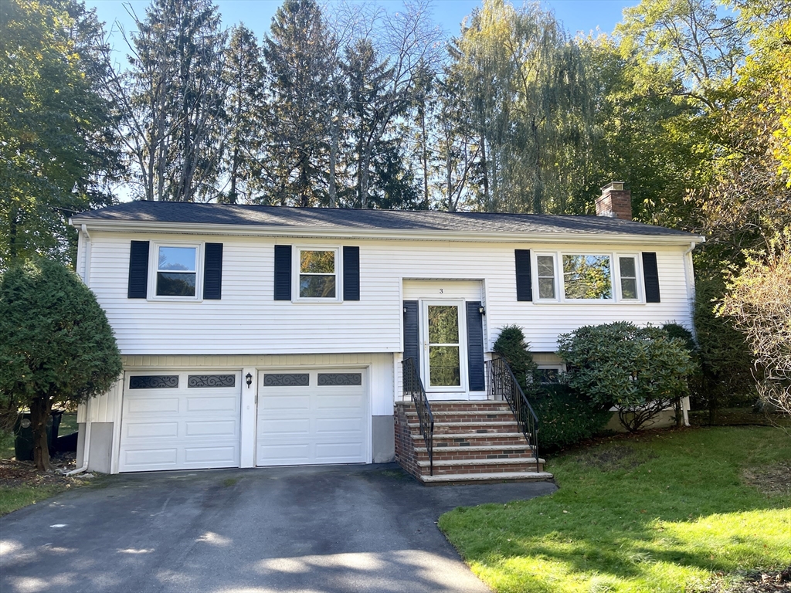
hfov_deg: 69.4
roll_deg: +1.7
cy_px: 296
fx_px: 571
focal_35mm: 25
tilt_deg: +8.7
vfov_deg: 54.9
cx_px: 396
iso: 32
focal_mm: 5.1
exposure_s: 1/410
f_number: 1.6
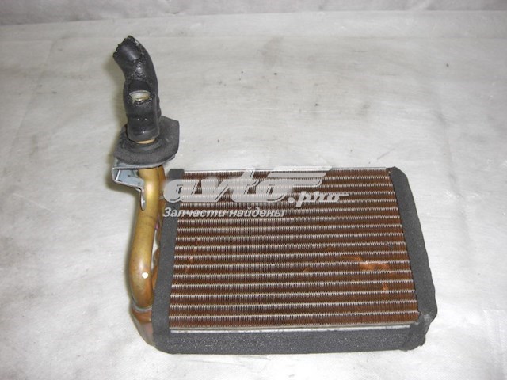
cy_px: 190
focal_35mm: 38
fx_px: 557
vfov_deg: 37.7
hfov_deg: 49.0
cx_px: 254
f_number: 2.8
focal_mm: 7.9
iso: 100
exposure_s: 1/60
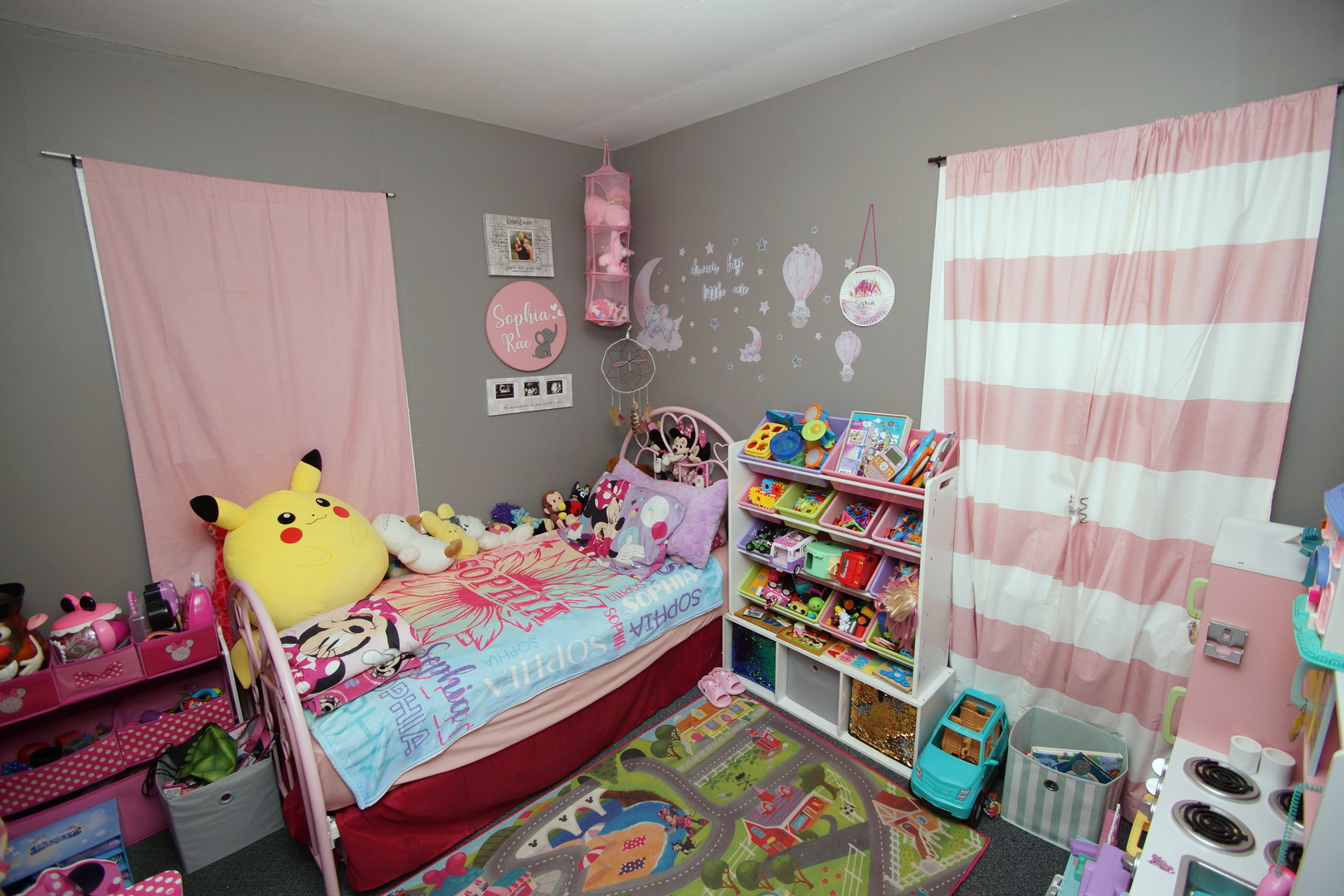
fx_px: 560
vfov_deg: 77.3
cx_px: 672
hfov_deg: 100.4
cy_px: 448
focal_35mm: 15
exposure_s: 1/60
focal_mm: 10
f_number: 4
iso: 250
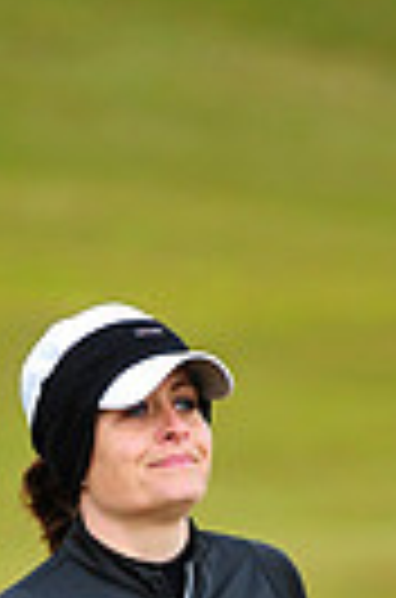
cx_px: 200
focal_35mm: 1015
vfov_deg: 2.0
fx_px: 16834
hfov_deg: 1.3
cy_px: 976
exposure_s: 1/2500
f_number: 4
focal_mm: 300
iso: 800
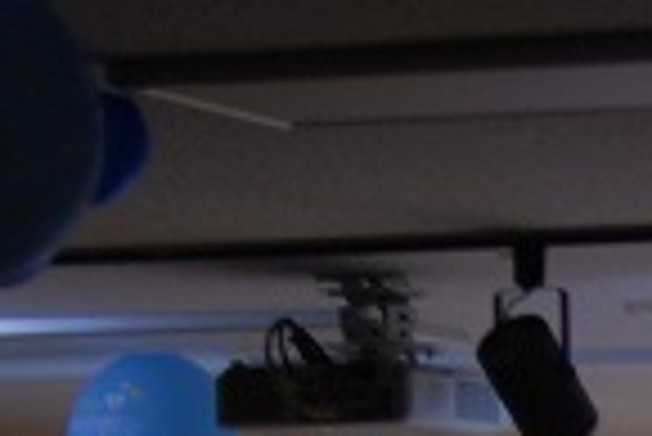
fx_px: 5070
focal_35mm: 280
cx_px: 1585
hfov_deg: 6.9
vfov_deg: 4.8
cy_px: 1130
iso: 200
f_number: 2
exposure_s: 1/30
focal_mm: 35
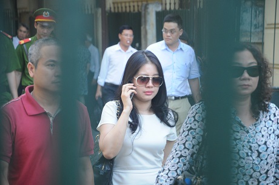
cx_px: 140
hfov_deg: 13.1
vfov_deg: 8.7
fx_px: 1218
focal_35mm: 158
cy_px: 92
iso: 1000
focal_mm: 105
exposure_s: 1/100
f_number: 5.6
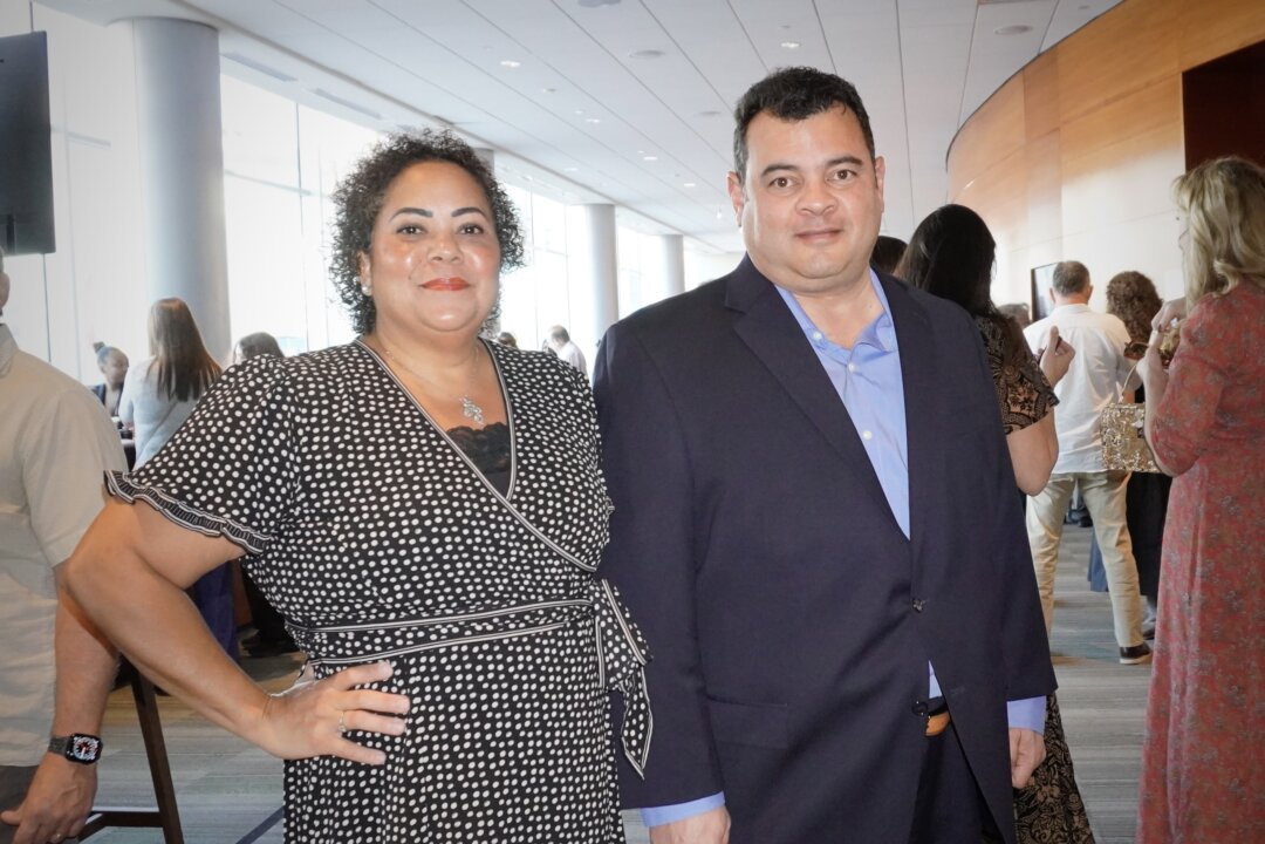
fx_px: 843
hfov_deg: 73.7
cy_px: 422
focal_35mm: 24
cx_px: 632
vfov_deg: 53.1
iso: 2500
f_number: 4.5
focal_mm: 16
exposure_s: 1/100
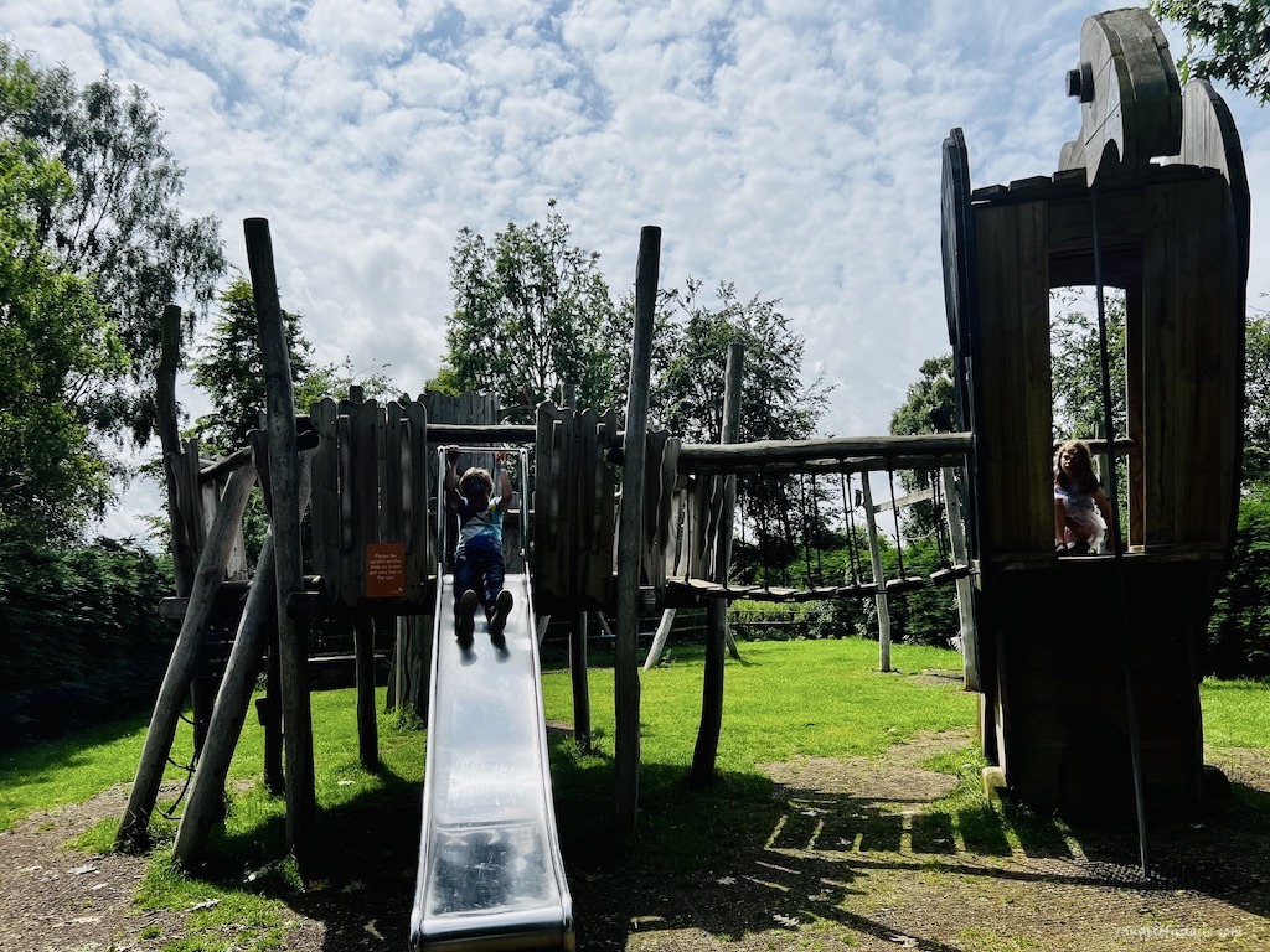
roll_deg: +0.8
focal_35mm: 26
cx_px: 635
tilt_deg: +6.7
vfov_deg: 53.1
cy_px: 476
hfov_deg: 67.3
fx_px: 954
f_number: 1.5
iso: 50
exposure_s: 1/9434
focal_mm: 5.7
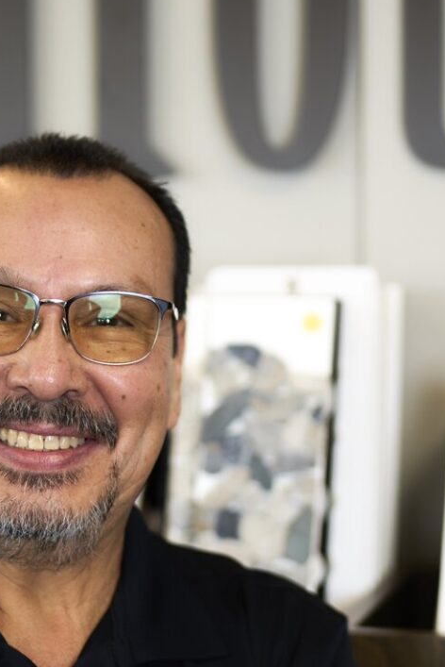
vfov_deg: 21.4
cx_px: 32
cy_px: 410
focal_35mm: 95
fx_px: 1760
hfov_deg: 14.3
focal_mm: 35
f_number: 1.4
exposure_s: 1/160
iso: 100
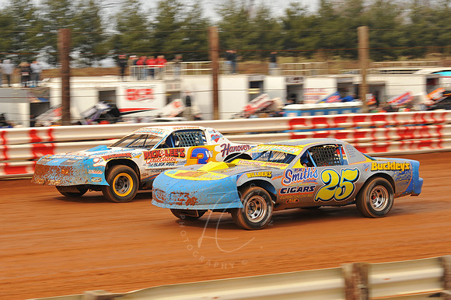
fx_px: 1402
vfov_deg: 12.2
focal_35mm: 112
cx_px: 226
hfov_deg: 18.3
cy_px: 150
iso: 400
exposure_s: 1/320
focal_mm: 112
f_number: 11
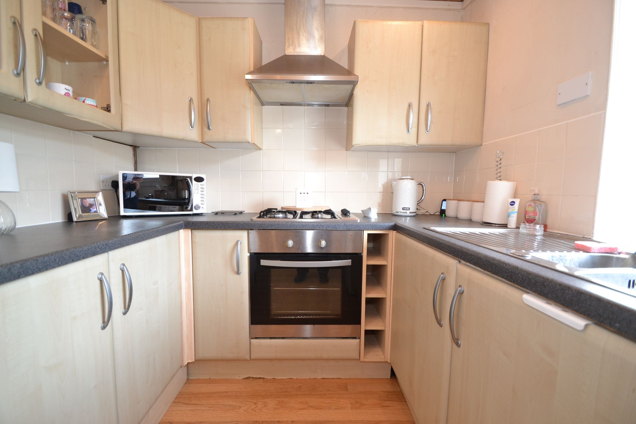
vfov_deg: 77.3
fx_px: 265
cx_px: 318
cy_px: 212
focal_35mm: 15
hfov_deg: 100.4
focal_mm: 10
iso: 560
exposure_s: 1/60
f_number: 3.5
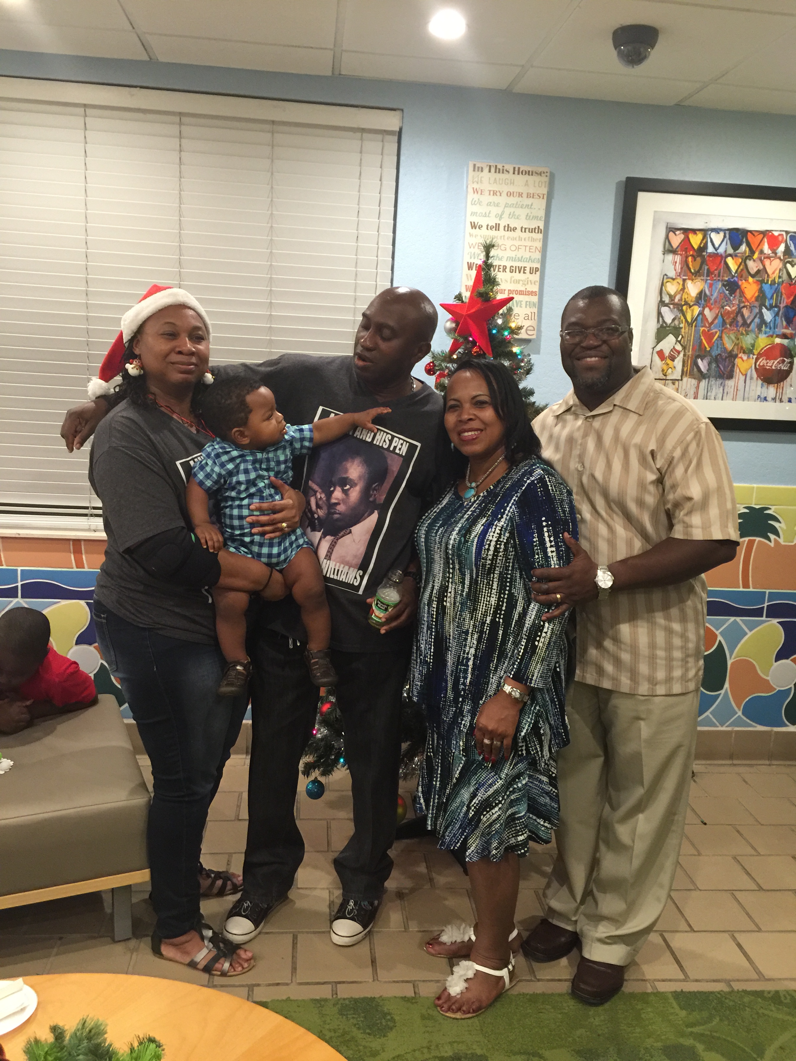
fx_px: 889
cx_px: 398
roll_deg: -3.0
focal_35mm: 29
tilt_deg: -9.2
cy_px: 530
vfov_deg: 61.7
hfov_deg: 48.2
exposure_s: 1/15
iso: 125
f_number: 2.2
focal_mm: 4.15
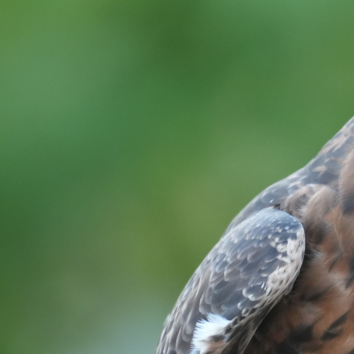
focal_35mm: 1593
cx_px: 428
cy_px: 246
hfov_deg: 1.1
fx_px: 18431
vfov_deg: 1.1
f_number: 5.6
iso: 2000
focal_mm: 600
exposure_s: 1/160
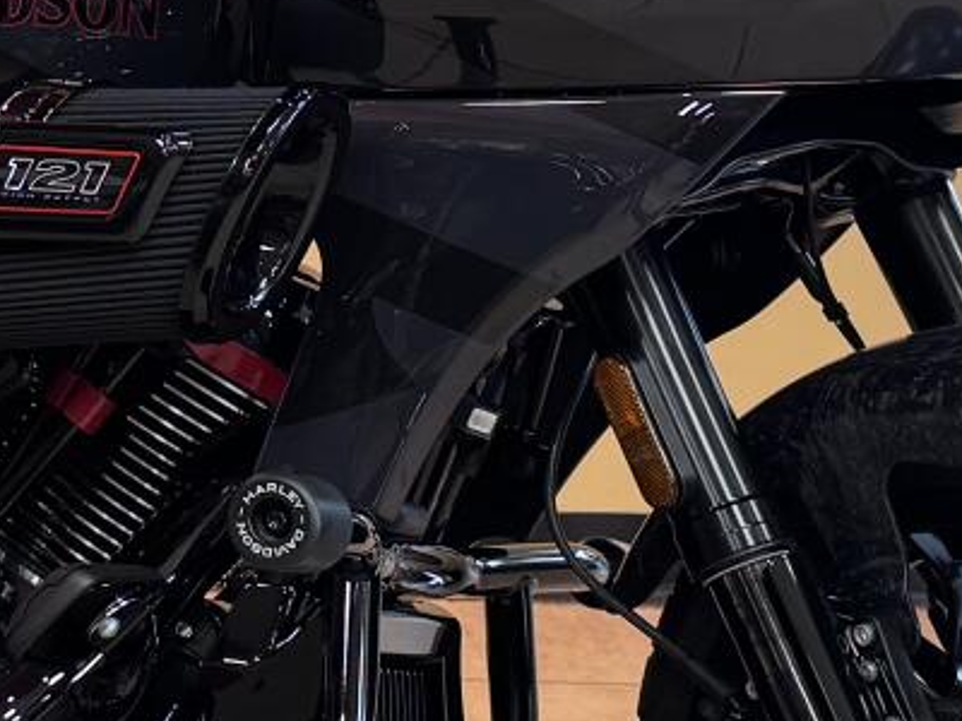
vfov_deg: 12.2
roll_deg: -0.3
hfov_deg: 15.9
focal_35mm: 120
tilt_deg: -5.6
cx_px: -144
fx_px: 3335
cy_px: -2
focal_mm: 6.76
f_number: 1.78
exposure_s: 1/60
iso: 125
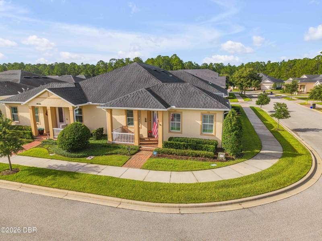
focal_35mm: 24
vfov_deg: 56.8
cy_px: 120
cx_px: 161
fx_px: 223
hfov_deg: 71.6
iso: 110
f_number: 1.8
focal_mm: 8.67
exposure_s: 1/350
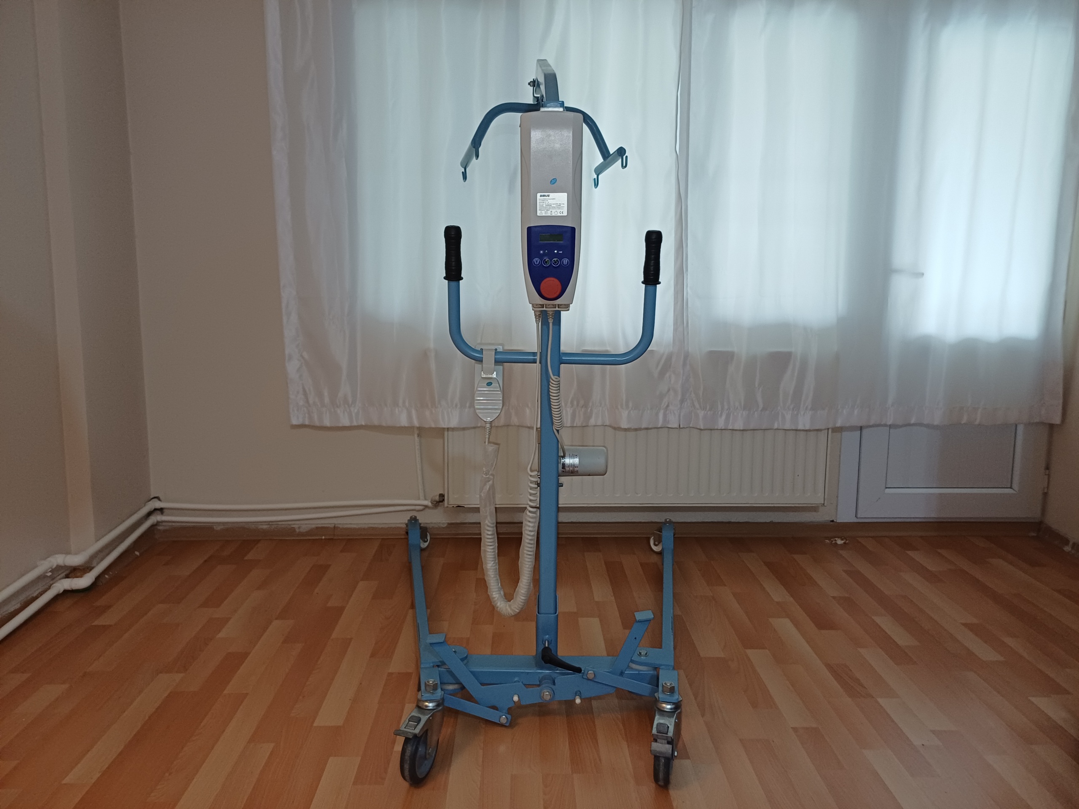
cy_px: 404
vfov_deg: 54.9
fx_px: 779
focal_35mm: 25
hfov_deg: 69.4
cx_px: 540
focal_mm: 4.65
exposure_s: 1/50
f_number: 1.8
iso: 250
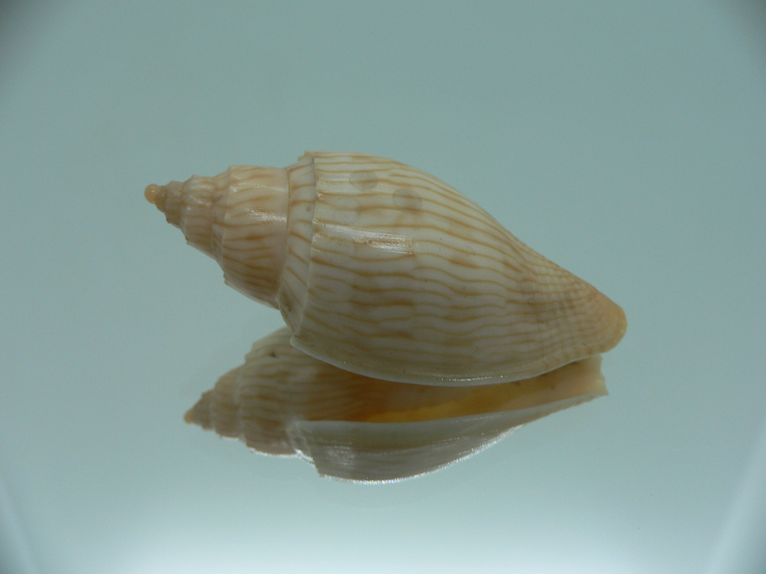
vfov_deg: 40.7
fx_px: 774
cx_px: 383
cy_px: 287
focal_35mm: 35
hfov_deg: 52.6
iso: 80
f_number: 2.8
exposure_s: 1/60
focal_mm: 4.6
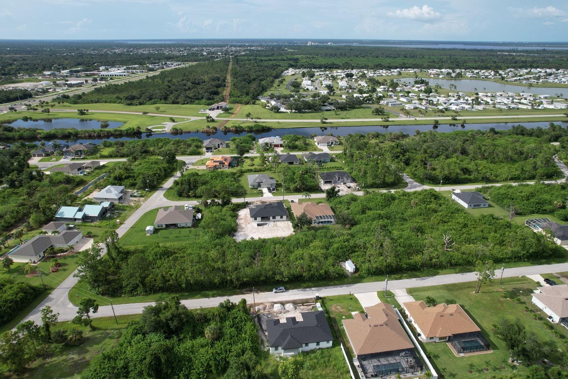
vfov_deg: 55.1
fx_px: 363
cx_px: 282
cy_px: 182
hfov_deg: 76.1
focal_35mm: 23
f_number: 2.8
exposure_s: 1/2000
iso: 120
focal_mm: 8.38
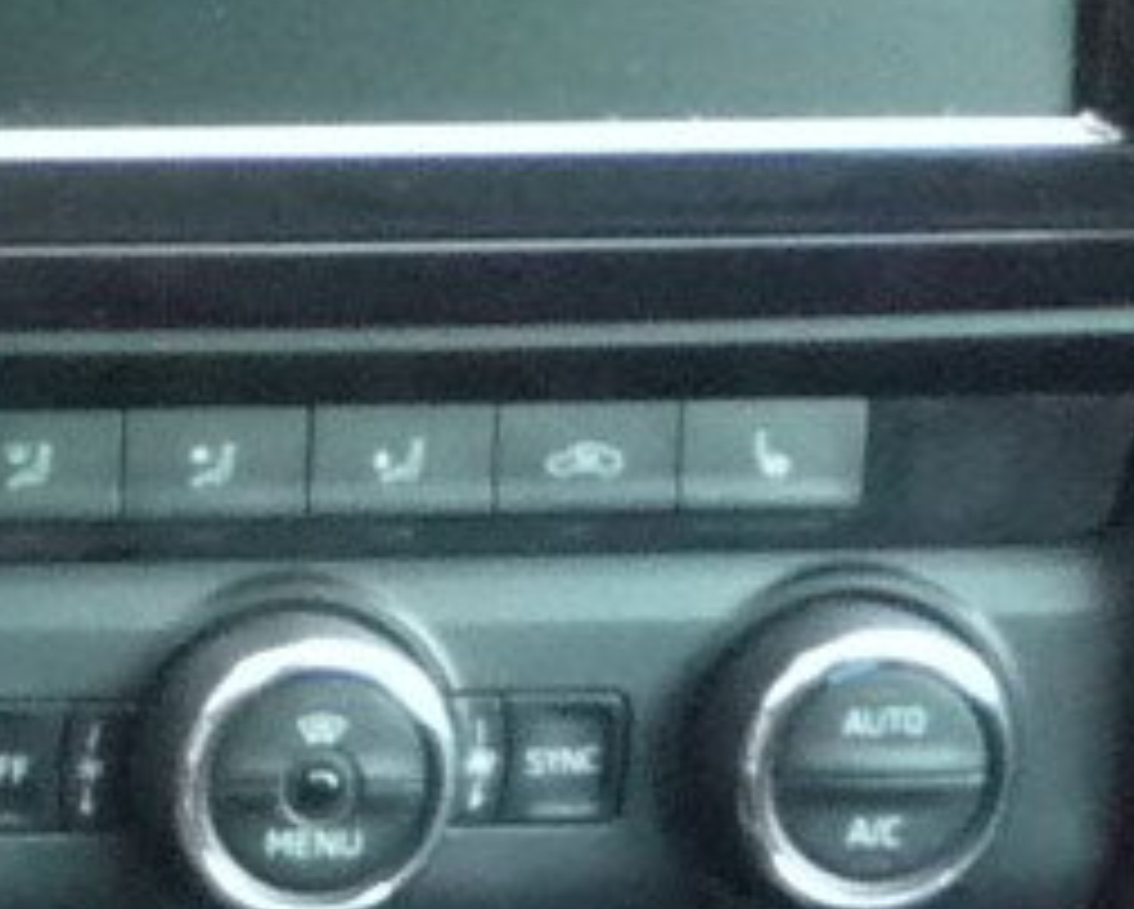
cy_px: 1008
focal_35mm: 238
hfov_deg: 7.2
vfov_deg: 6.5
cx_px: -2362
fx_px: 7994
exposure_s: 1/13
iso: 400
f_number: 3.3
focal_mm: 5.2
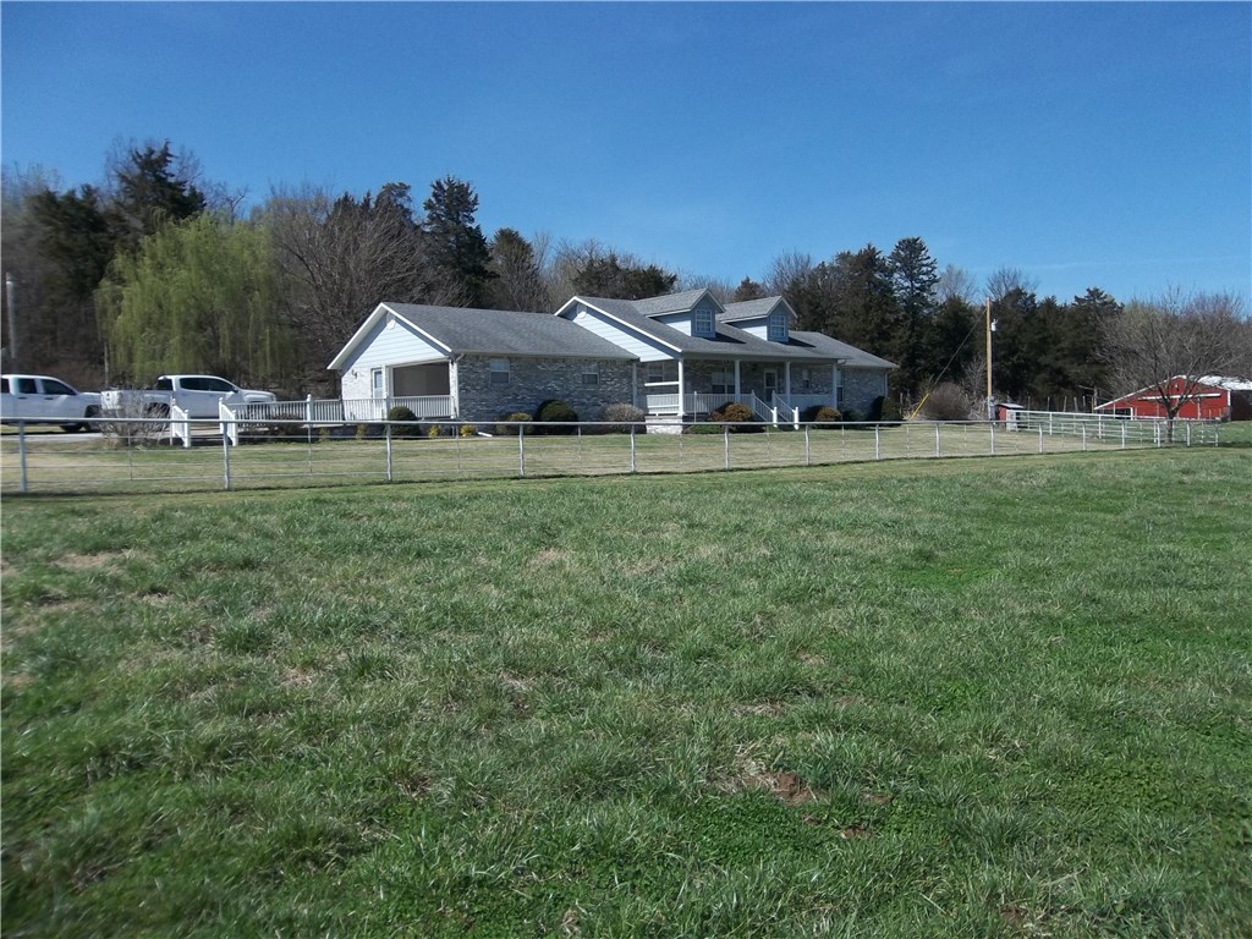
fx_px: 977
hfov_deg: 65.3
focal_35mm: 27
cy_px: 470
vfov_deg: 51.4
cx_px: 626
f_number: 8.9
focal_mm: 4.9
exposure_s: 1/250
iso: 80
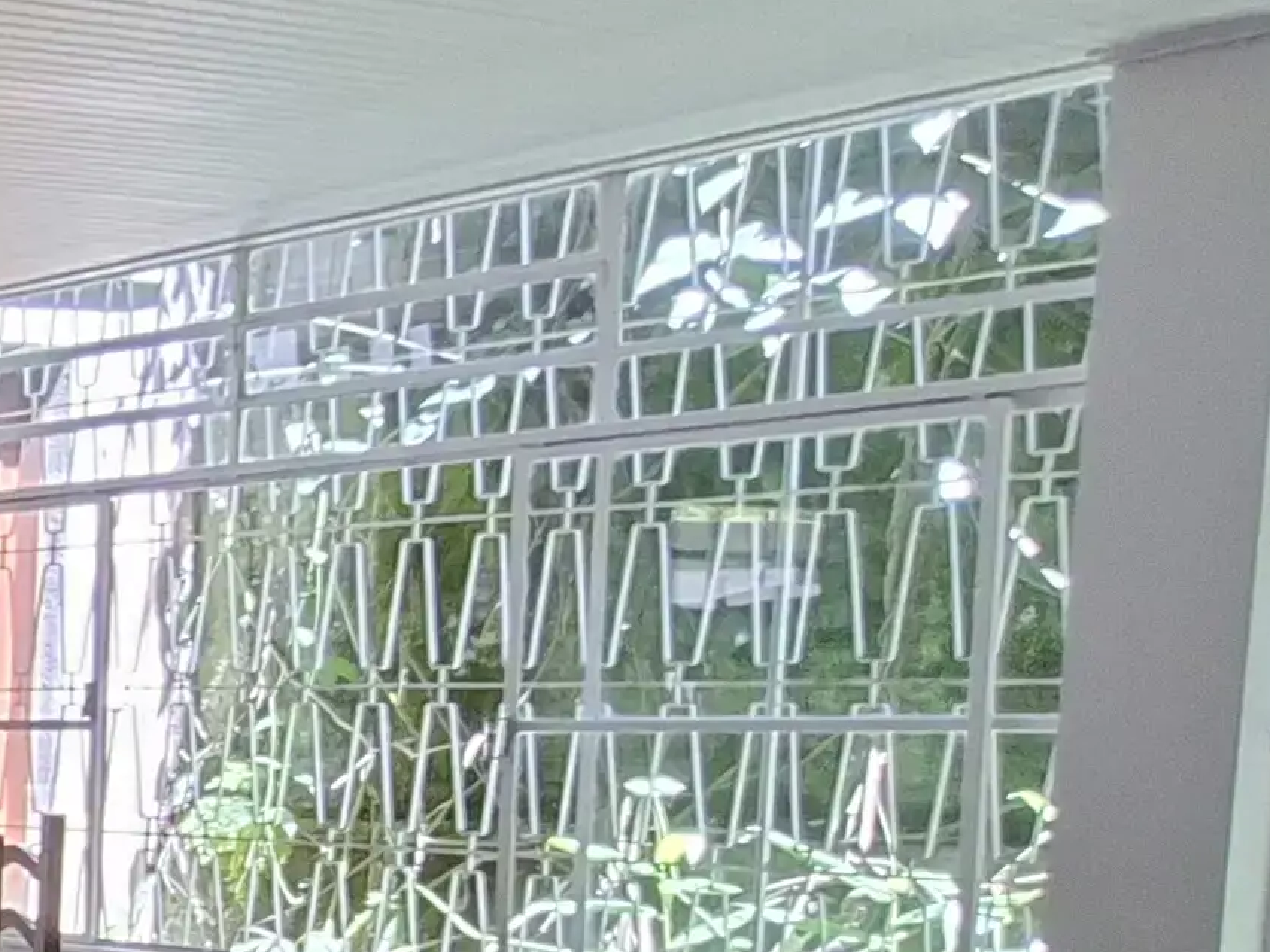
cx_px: -1142
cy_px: 953
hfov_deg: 20.1
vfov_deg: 23.0
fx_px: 2238
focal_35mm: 61
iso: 100
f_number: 2.2
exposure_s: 1/40
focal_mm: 1.74
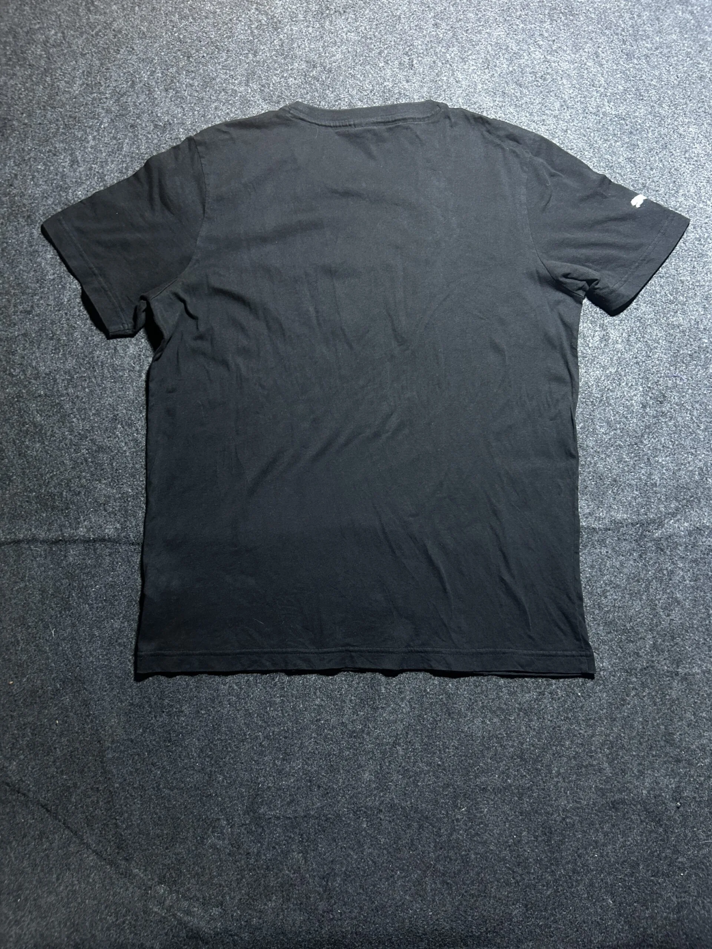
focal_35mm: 26
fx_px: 713
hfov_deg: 53.1
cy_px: 474
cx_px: 356
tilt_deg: -55.4
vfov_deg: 67.3
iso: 160
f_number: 1.5
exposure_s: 1/50
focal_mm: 5.7
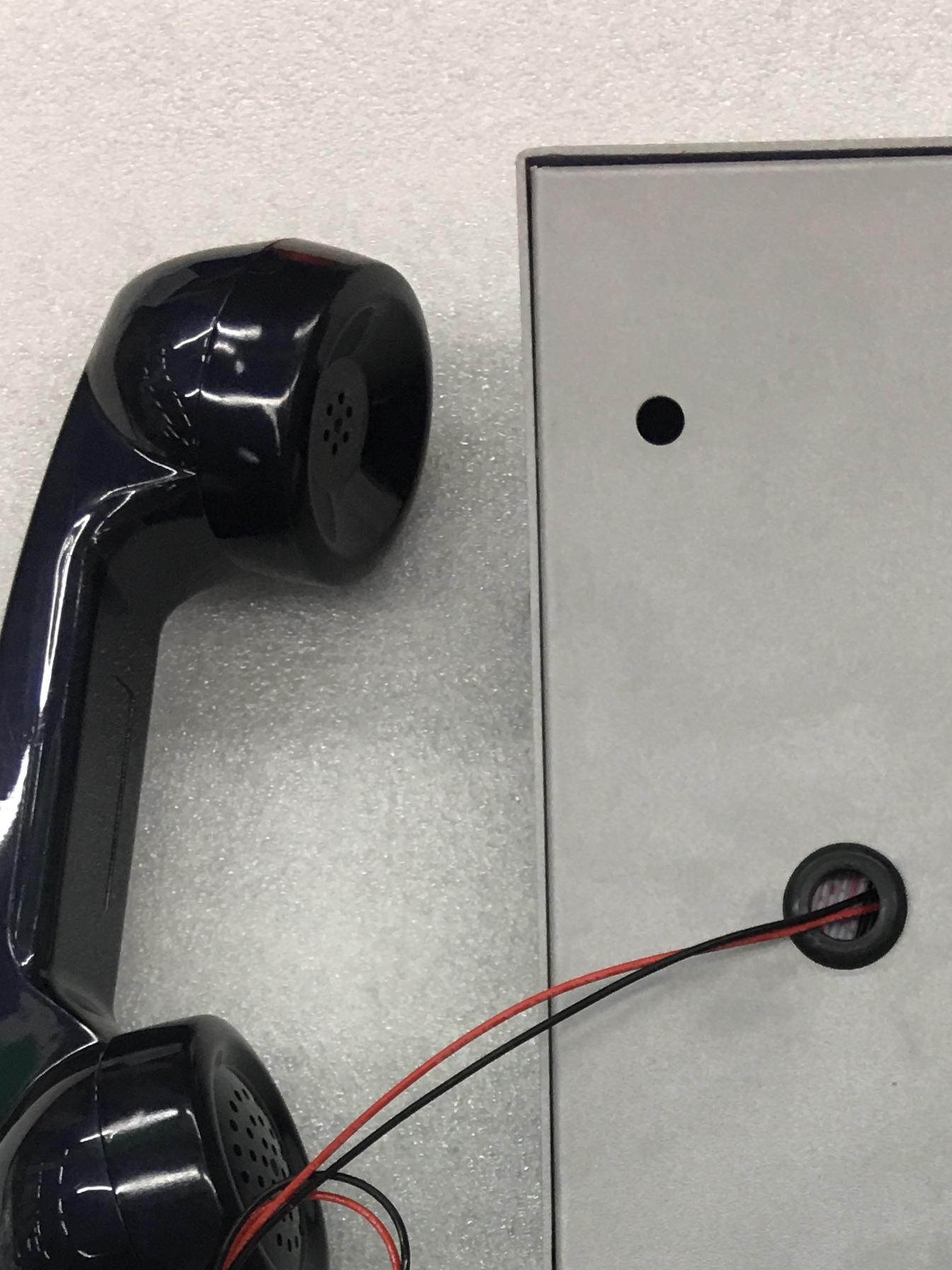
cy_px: 1241
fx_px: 2384
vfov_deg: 28.2
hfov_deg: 22.4
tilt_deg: -77.6
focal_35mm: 65
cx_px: 723
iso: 50
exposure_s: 1/33
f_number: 2.2
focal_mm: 4.15
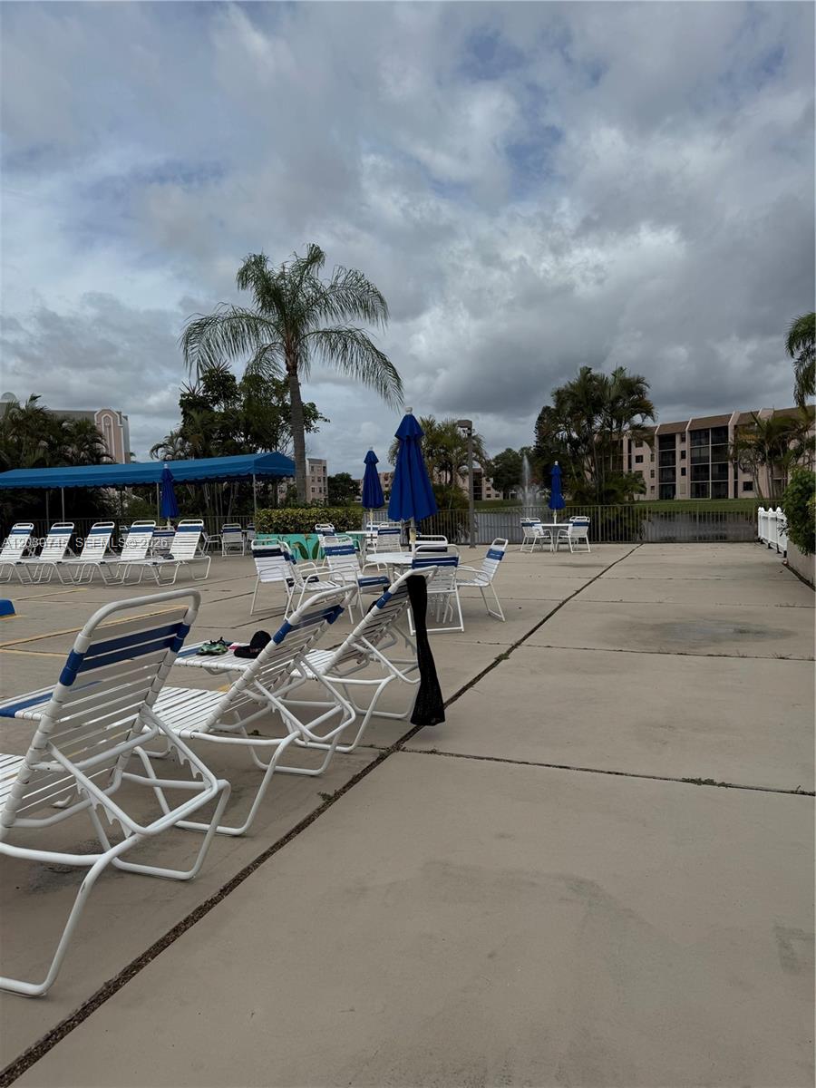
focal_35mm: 24
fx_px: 754
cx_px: 408
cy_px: 544
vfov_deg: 71.6
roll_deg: +2.5
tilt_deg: -8.7
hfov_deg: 56.8
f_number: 1.78
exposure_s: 1/10417
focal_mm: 6.76
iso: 80
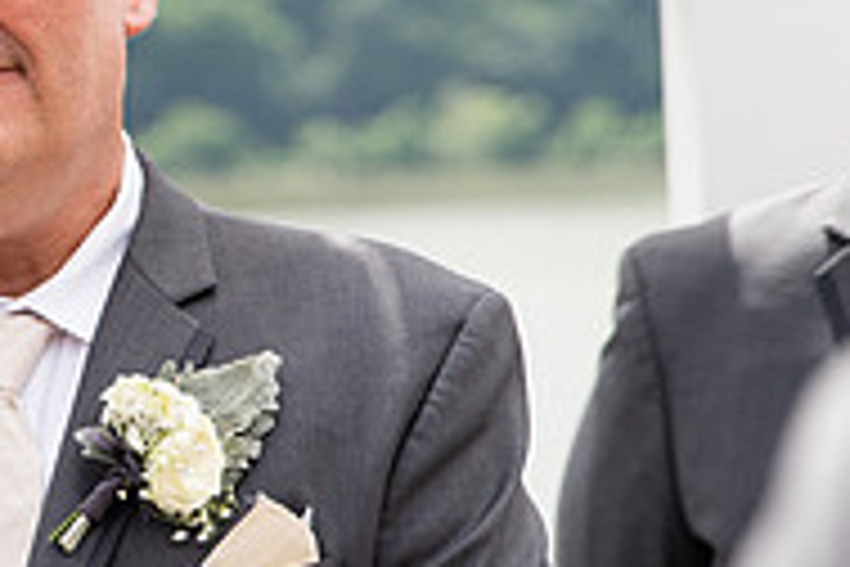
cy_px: 349
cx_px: -157
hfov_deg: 10.2
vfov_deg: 6.9
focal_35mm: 199
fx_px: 4698
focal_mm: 65
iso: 125
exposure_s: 1/1250
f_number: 2.8
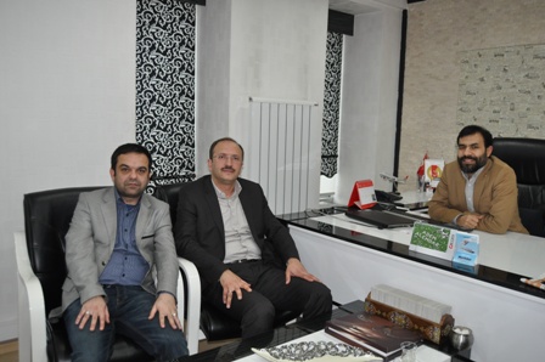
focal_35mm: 30
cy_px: 181
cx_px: 272
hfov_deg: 62.0
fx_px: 454
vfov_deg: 43.5
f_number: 3.5
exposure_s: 1/60
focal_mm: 20
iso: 800
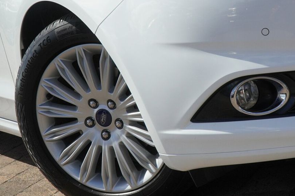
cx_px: 189
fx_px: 604
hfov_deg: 27.3
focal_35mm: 74
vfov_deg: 18.5
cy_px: 69
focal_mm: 33
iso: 800
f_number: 8
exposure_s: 1/1250
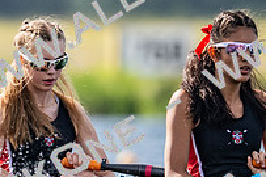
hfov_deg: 1.2
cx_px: 106
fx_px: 12676
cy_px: 111
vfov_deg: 0.8
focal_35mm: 1717
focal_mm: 400
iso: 280
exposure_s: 1/2500
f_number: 4.5
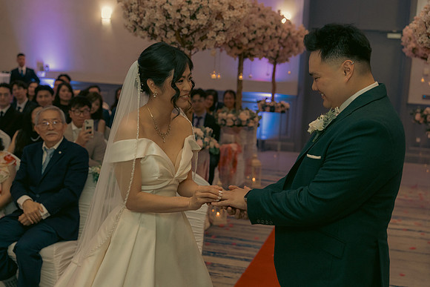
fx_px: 585
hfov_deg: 40.3
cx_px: 215
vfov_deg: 27.5
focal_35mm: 49
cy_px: 144
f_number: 3.5
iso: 2500
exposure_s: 1/160
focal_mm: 49
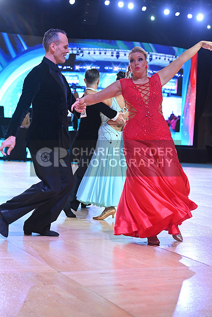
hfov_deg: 19.5
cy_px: 158
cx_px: 106
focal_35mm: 70
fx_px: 618
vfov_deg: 28.8
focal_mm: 70
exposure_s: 1/250
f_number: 4
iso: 2000
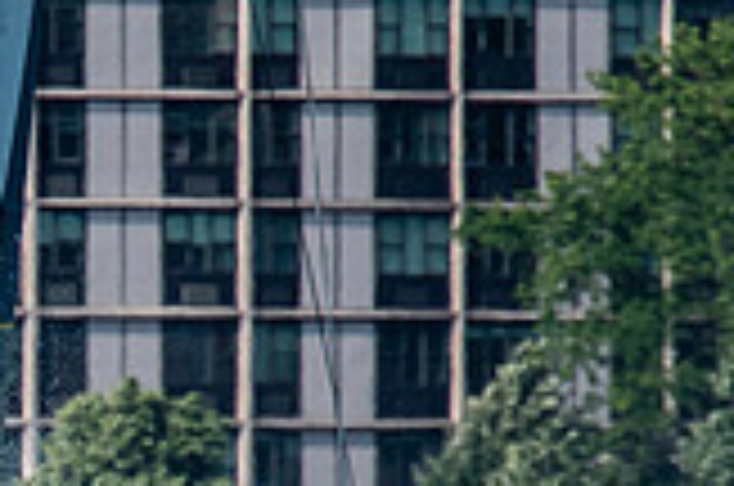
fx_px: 53375
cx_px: -483
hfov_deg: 0.8
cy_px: 704
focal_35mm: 2623
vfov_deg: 0.5
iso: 500
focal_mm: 420
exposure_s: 1/2500
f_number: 5.6
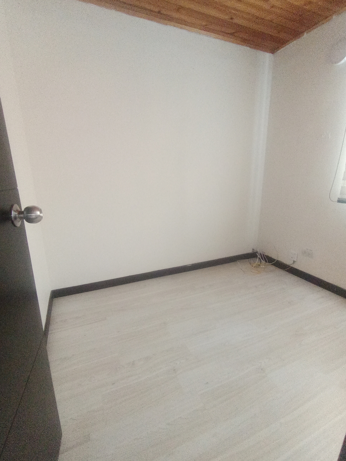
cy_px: 230
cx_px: 173
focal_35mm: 17
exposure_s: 1/24
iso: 644
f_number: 2.2
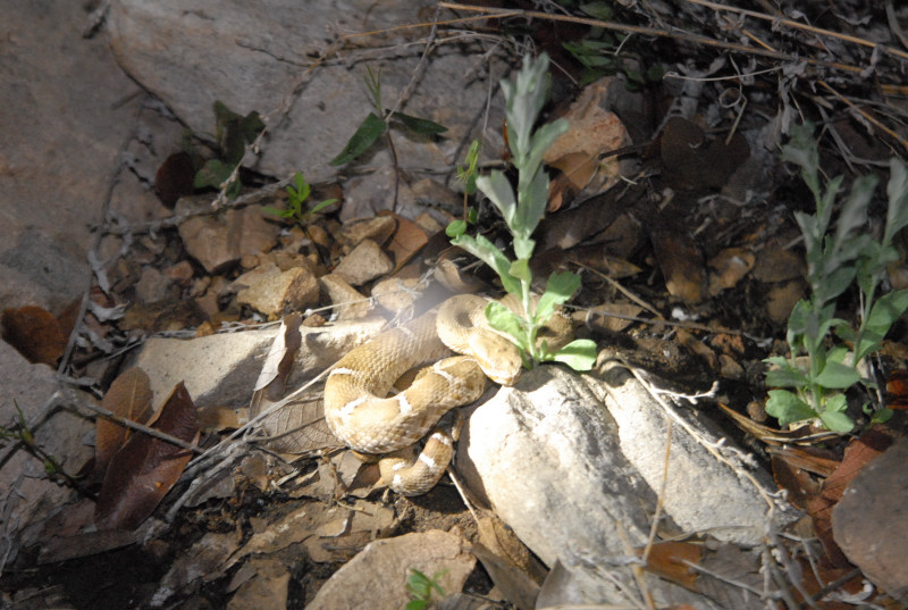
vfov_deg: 12.2
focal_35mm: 112
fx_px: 2843
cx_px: 454
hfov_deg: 18.1
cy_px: 305
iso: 1600
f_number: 5.6
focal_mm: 75
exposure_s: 1/125
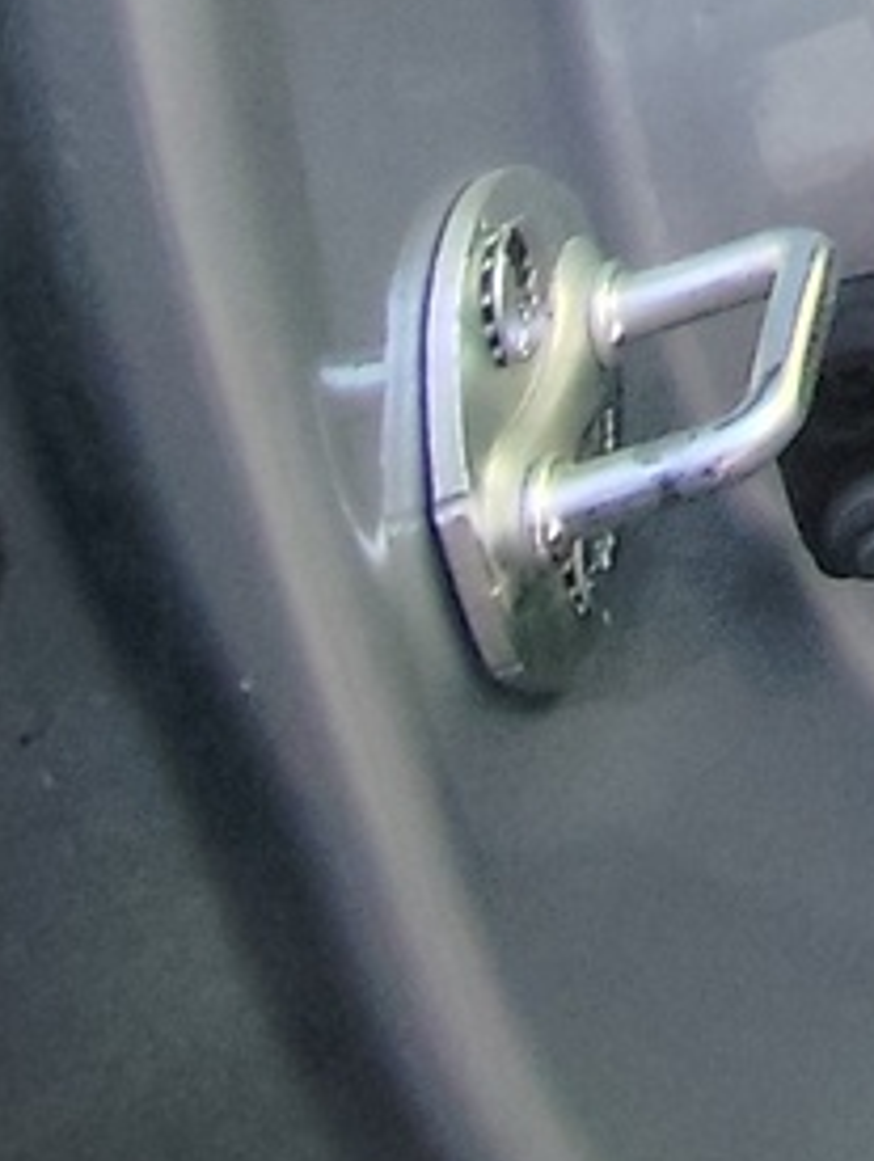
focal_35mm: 93
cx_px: 2394
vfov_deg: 14.3
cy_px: -1621
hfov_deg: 11.5
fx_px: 3124
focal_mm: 1.65
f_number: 2.2
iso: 50
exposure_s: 1/188
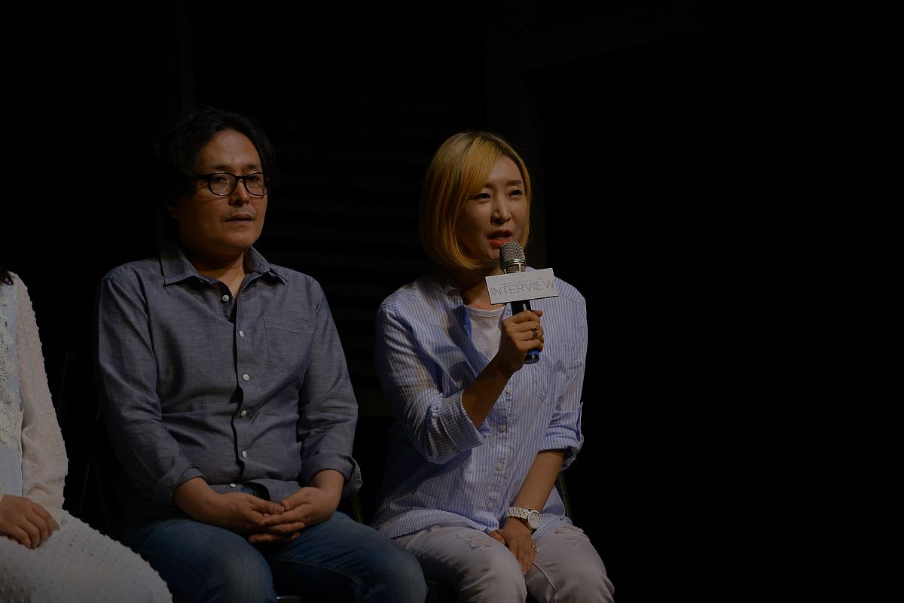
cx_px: 452
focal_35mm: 200
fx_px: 5024
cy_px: 302
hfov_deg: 10.3
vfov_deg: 6.9
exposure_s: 1/400
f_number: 4
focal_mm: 200
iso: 500
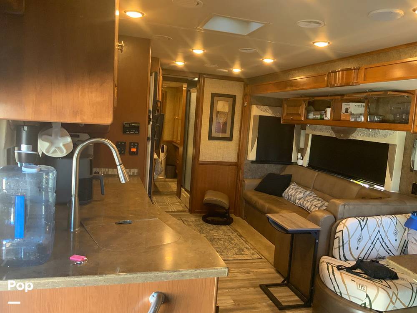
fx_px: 349
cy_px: 156
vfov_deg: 48.2
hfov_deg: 61.7
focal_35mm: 29
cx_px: 208
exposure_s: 1/60
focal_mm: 3
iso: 200
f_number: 1.8
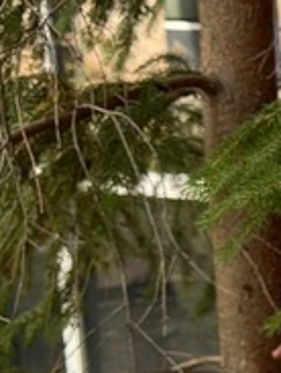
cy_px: 365
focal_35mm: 134
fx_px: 1445
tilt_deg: -12.4
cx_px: 780
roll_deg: +0.1
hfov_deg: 9.3
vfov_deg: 14.5
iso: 125
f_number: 1.78
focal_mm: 6.76
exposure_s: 1/121
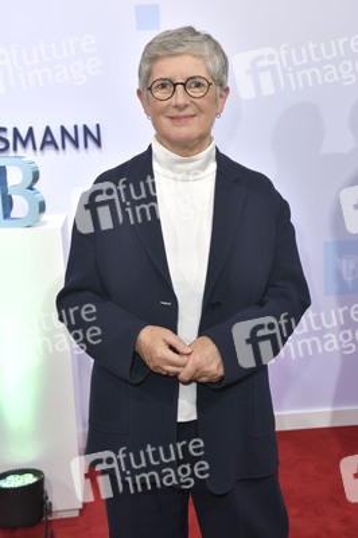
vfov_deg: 43.6
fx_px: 672
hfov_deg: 29.8
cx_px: 179
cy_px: 269
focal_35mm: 45
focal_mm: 45
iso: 320
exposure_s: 1/160
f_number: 7.1
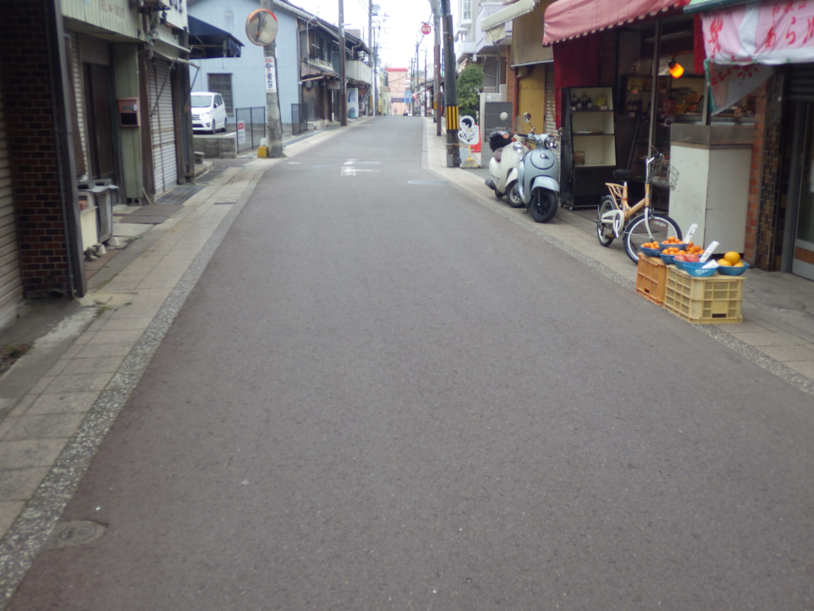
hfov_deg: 51.4
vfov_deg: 39.7
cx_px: 407
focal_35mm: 36
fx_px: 847
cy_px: 306
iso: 125
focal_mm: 6.4
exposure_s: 1/100
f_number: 3.5
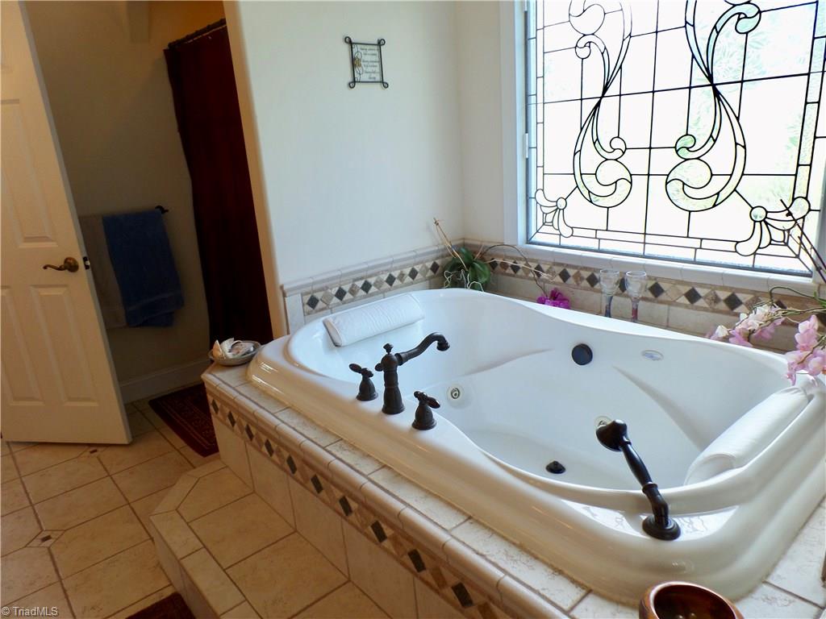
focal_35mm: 23
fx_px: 549
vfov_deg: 58.9
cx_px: 413
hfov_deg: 73.9
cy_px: 310
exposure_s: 1/30
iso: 100
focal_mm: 4.1
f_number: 3.5
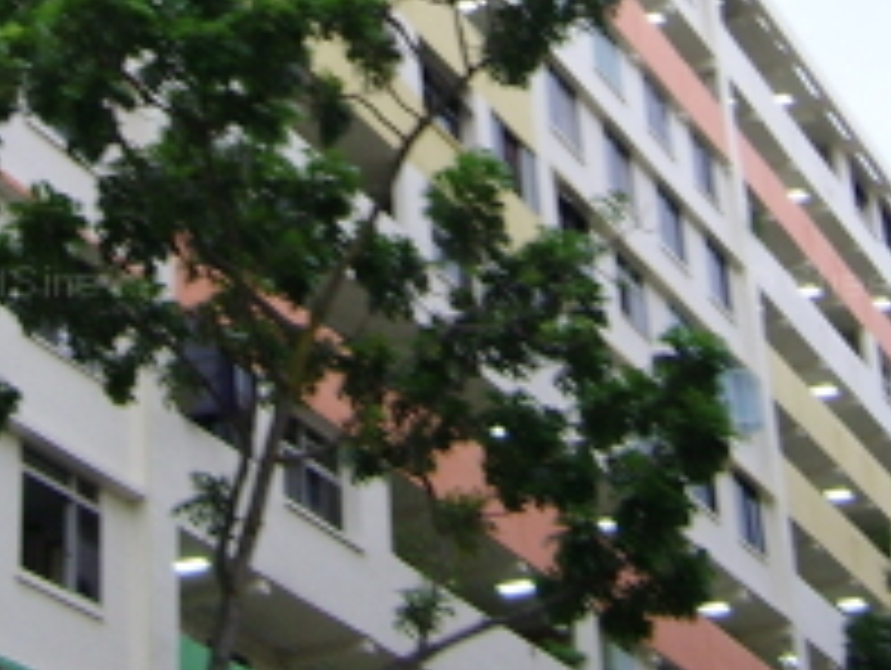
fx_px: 2500
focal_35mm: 97
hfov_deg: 20.0
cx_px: 176
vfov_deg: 14.7
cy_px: -162
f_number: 2.8
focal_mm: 5.95
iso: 100
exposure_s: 1/24
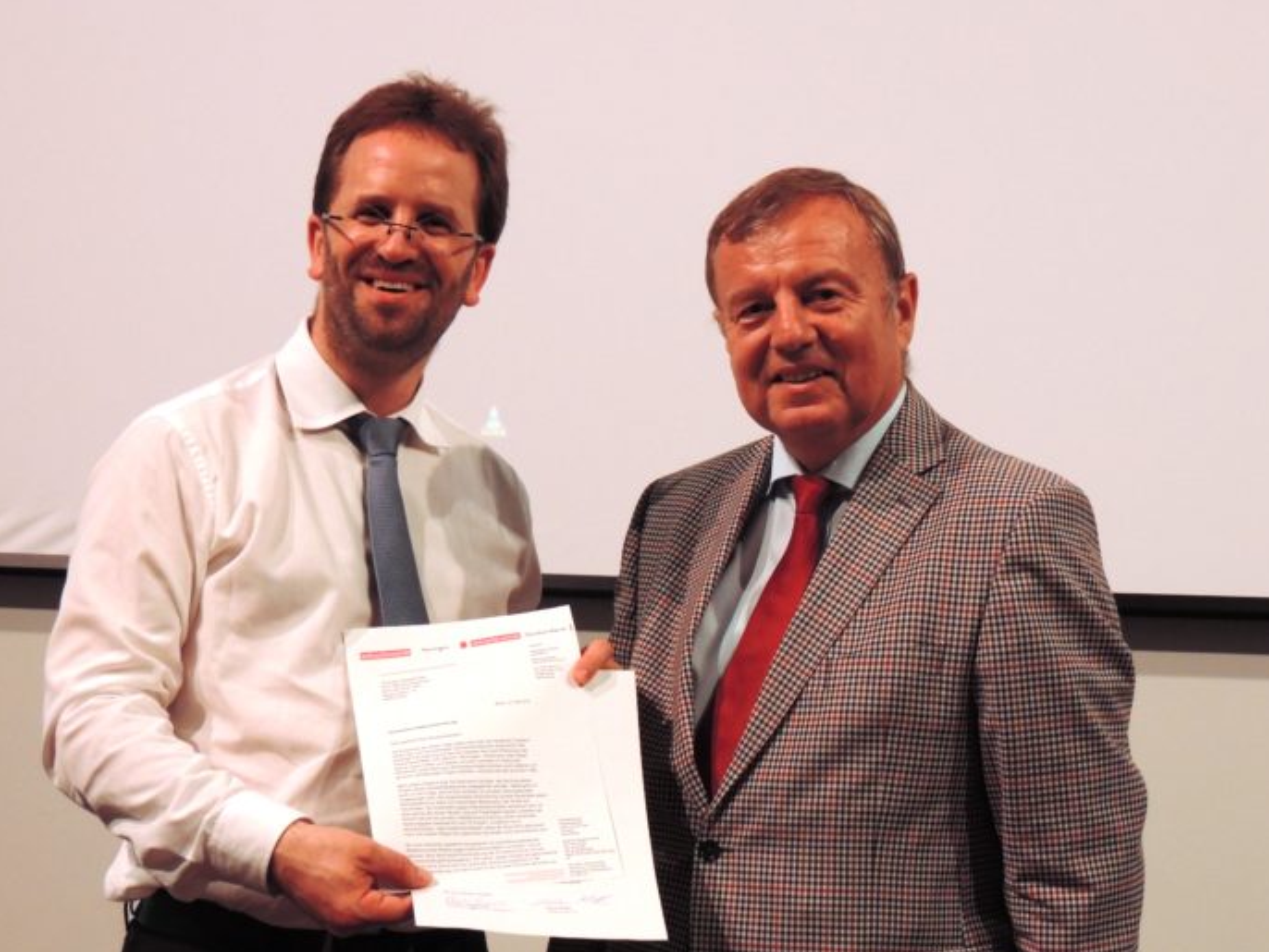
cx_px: 636
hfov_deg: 27.4
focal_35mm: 71
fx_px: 2604
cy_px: 479
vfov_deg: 20.7
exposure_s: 1/25
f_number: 3.9
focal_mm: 12.4
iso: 400
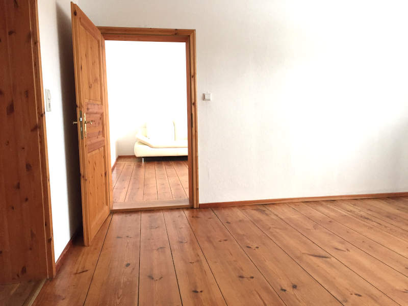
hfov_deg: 61.7
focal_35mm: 29
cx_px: 204
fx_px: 342
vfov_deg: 48.2
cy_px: 153
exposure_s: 1/33
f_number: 2.2
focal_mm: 4.15
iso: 160
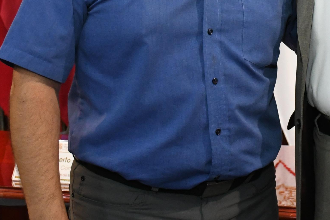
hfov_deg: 15.6
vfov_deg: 10.3
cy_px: -56
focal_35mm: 130
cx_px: 291
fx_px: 1192
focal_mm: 32
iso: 4000
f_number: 5.6
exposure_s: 1/100
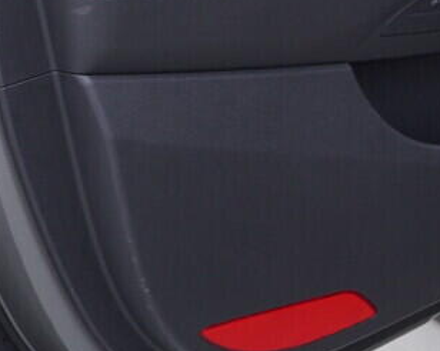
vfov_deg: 9.3
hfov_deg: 11.4
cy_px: -271
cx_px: 769
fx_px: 2056
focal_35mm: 158
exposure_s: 1/50
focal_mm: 24
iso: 125
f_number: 3.2
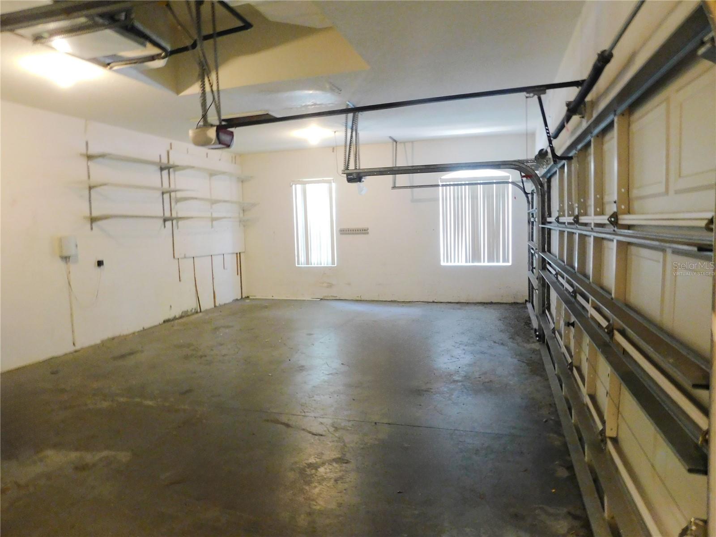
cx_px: 358
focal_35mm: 23
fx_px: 476
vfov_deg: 58.9
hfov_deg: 73.9
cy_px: 268
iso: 400
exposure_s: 1/10
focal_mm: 4
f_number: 3
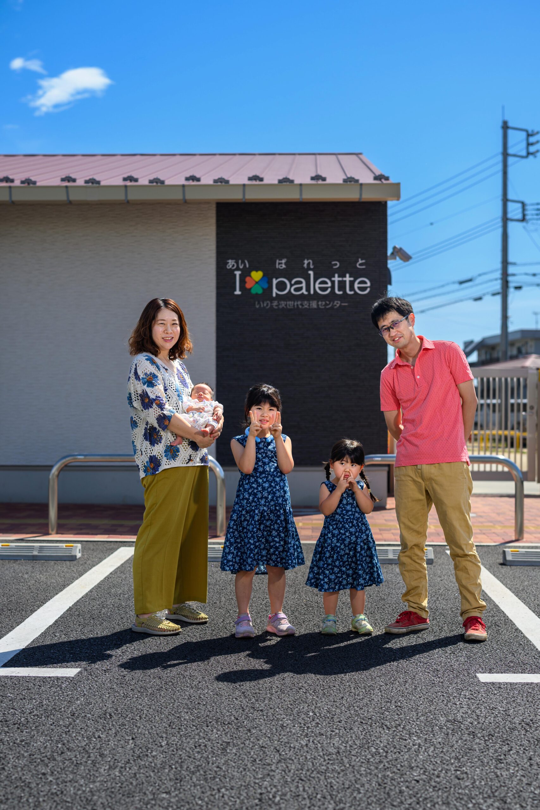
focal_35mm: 50
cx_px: 270
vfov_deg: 39.6
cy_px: 405
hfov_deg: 27.0
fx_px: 1125
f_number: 2.8
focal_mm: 50
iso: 100
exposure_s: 1/2000
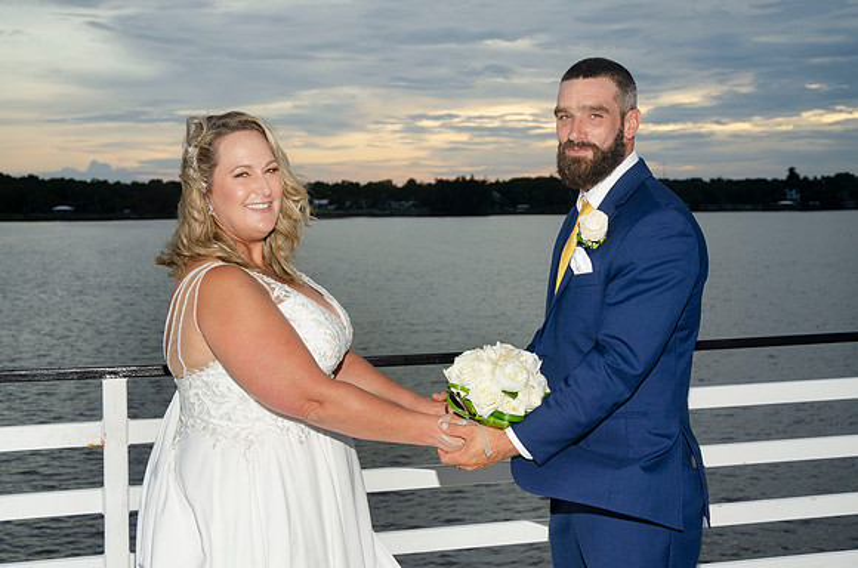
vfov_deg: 25.6
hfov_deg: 37.9
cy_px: 284
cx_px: 429
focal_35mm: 52
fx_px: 1249
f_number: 5.6
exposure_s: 1/100
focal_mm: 35
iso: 200
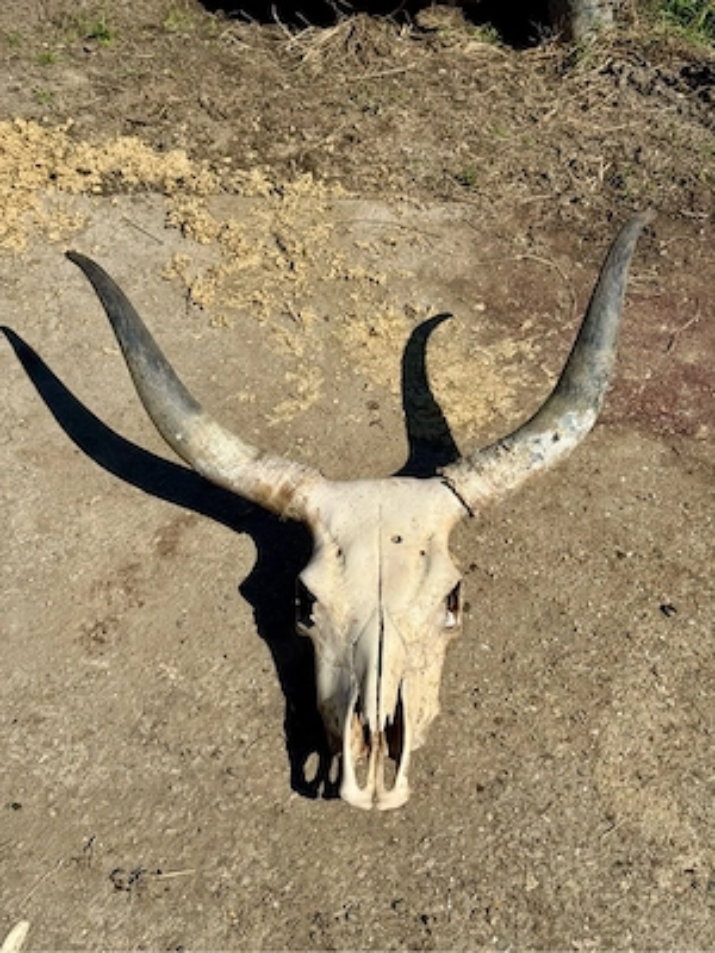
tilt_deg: -46.1
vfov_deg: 39.7
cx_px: 358
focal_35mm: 48
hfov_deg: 30.3
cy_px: 476
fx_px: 1322
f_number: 1.78
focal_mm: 6.76
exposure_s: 1/9009
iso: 64
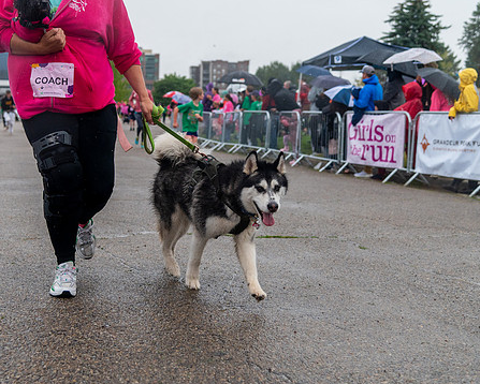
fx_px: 796
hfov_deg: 33.5
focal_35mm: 56
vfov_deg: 27.2
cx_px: 191
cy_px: 182
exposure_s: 1/3200
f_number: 4
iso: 1600
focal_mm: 46
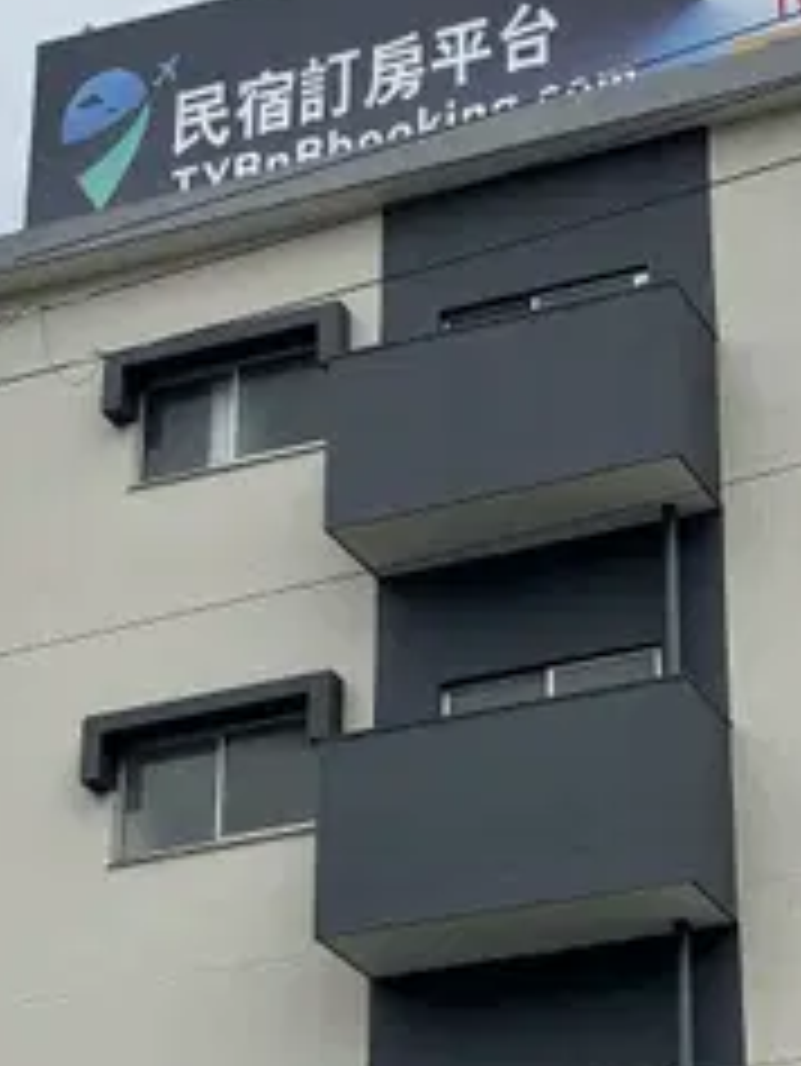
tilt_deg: +27.0
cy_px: 623
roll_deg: +0.8
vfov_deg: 18.2
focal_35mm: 108
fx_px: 3329
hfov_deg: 13.7
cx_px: 590
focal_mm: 6.76
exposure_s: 1/3817
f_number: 1.78
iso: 64
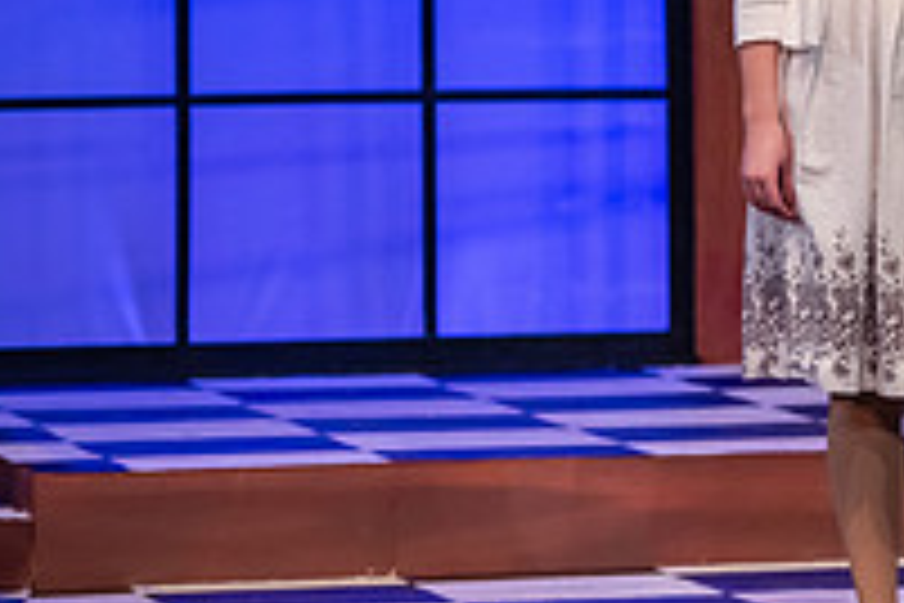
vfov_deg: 3.7
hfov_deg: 5.4
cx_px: 1255
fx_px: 9441
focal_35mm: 376
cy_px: 65
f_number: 3.2
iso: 2000
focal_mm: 130
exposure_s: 1/200
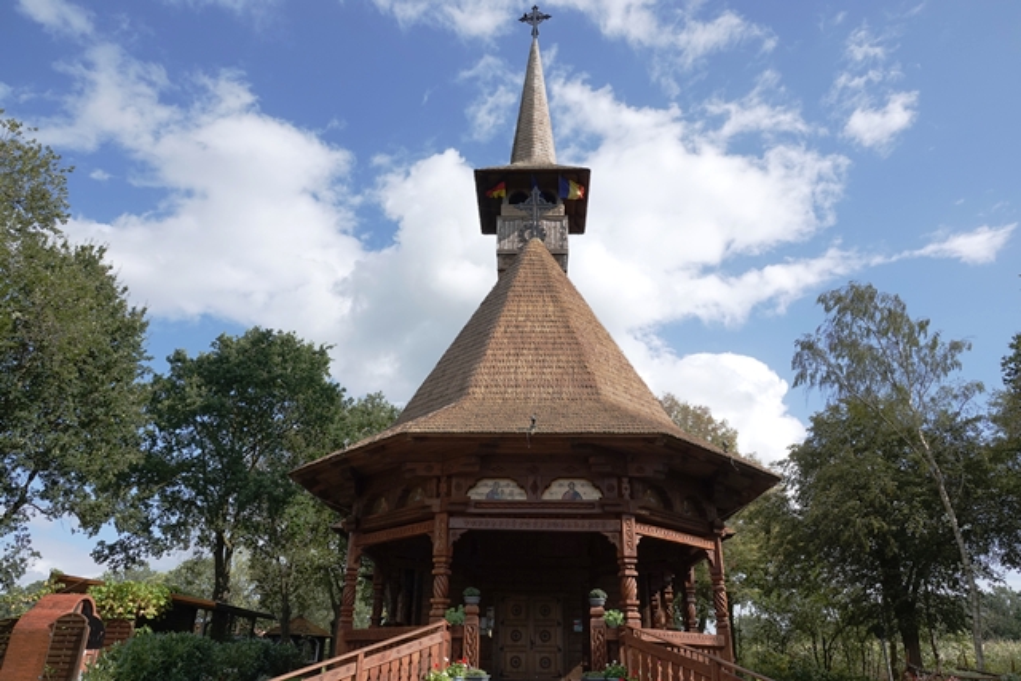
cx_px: 510
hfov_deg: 73.7
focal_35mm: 24
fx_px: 681
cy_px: 340
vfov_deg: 53.2
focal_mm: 8.8
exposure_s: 1/200
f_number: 8
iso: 100
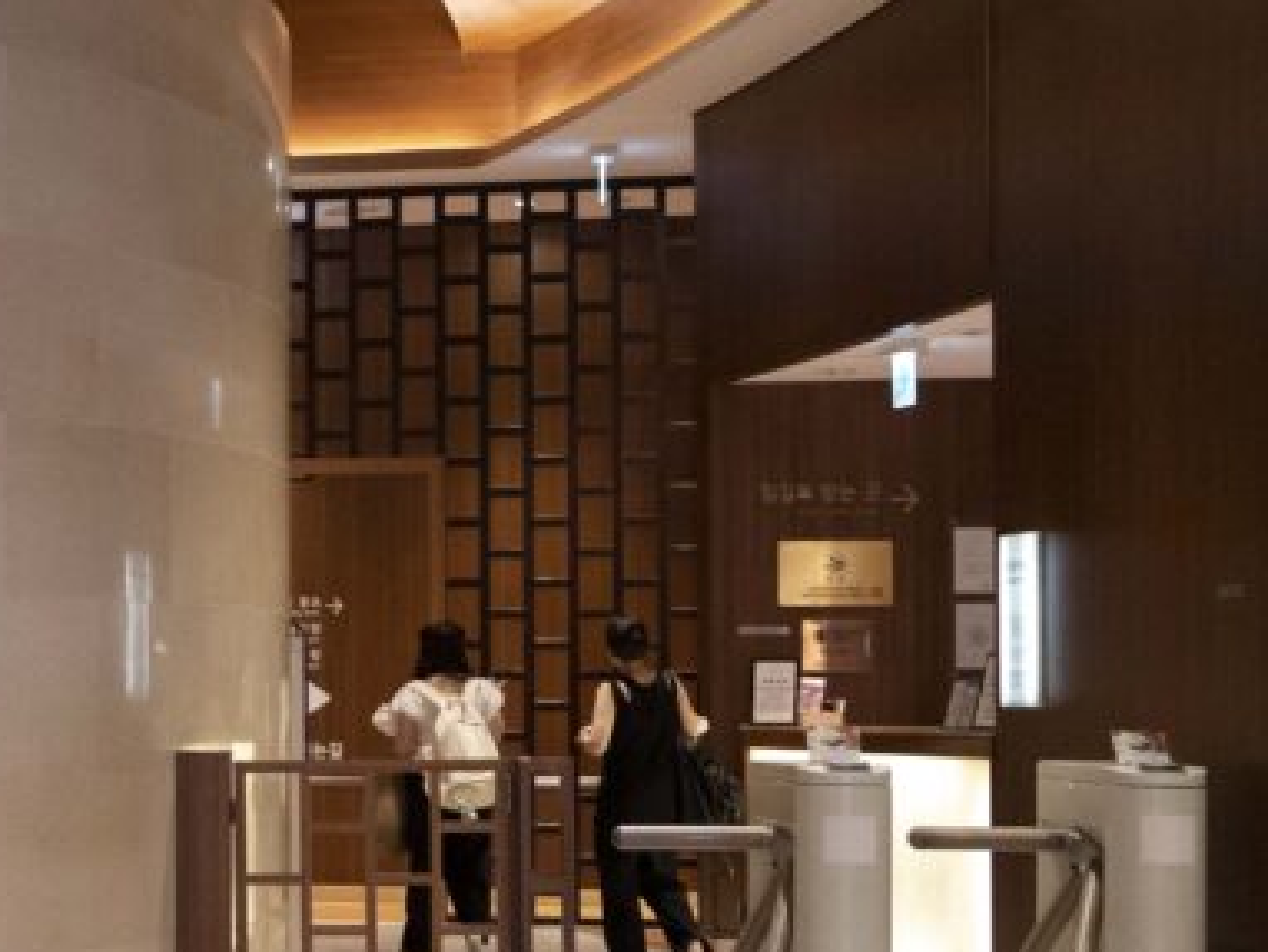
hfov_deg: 21.4
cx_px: -259
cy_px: 622
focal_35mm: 85
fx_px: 3116
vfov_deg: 17.3
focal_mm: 33
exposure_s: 1/160
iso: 6400
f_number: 4.5
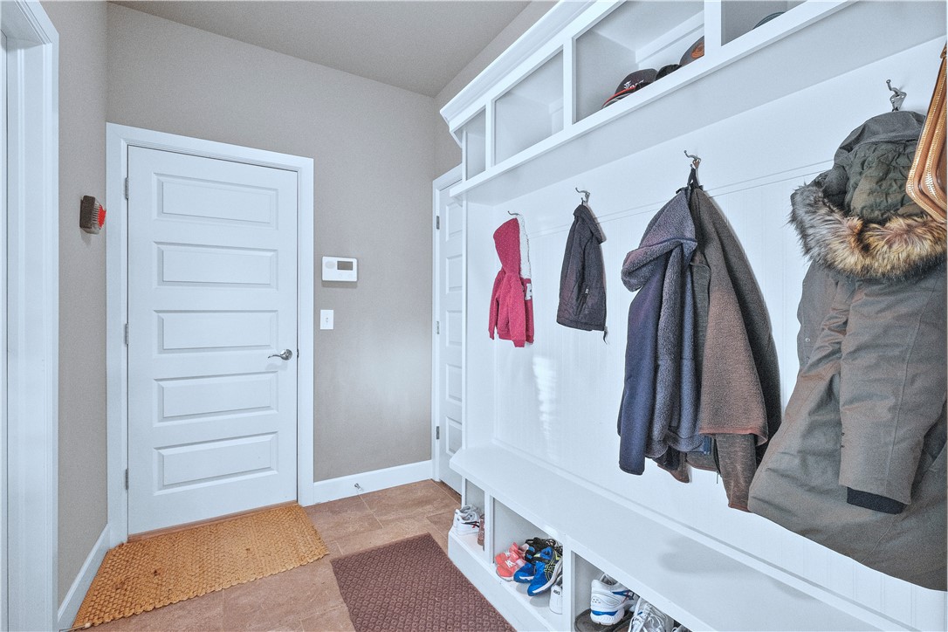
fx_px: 395
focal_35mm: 15
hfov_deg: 100.4
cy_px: 316
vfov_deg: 77.3
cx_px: 474
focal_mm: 10
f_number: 8
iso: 200
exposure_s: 1/2
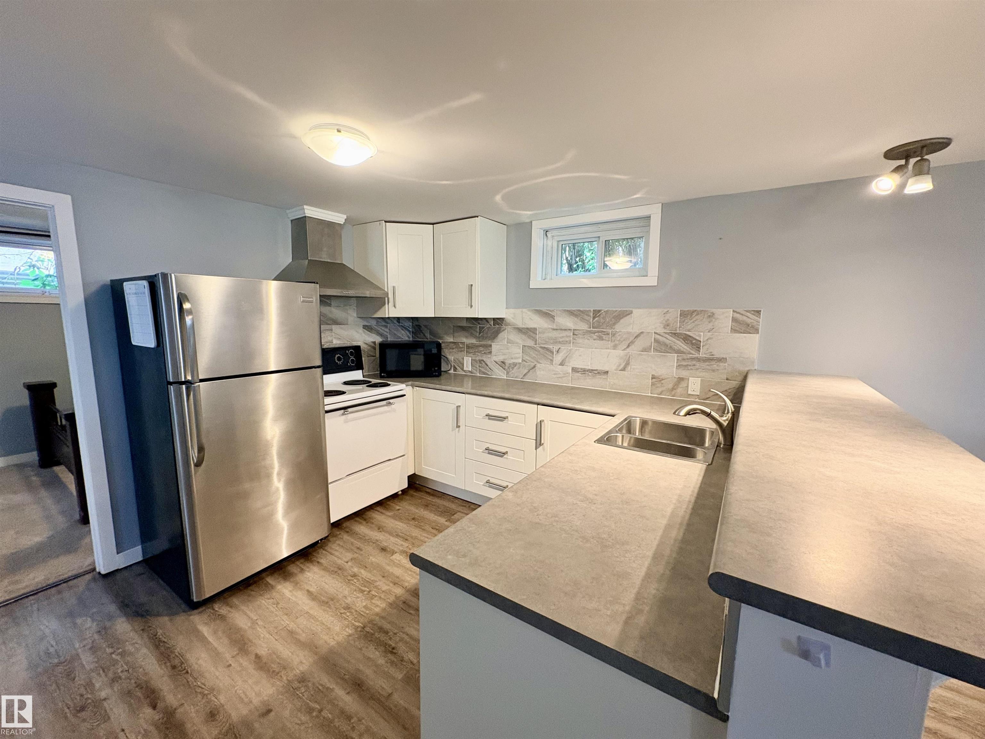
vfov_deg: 85.7
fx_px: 398
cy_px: 370
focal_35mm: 14
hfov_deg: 102.1
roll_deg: -0.1
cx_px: 492
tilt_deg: -6.5
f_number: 2.2
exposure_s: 1/60
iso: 400
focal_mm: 2.22
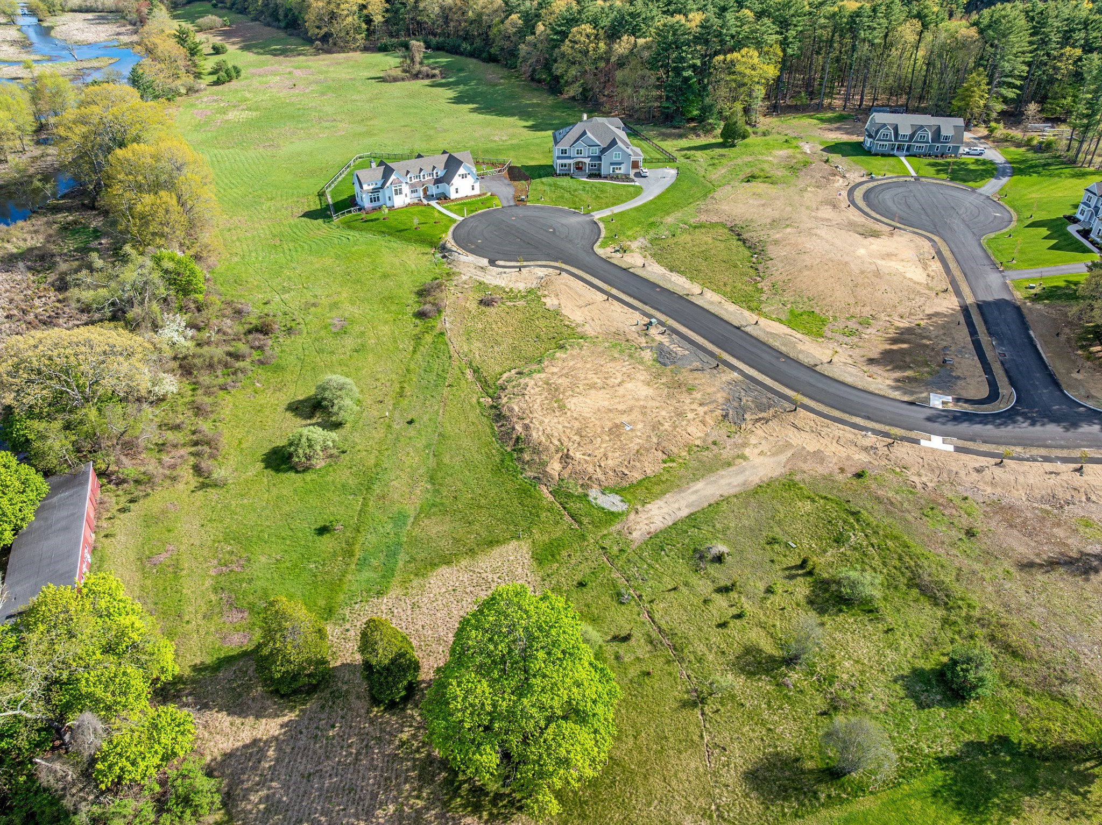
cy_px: 412
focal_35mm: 24
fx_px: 764
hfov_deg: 71.6
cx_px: 551
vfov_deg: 56.8
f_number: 5.6
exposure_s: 1/200
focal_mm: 12.29
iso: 100
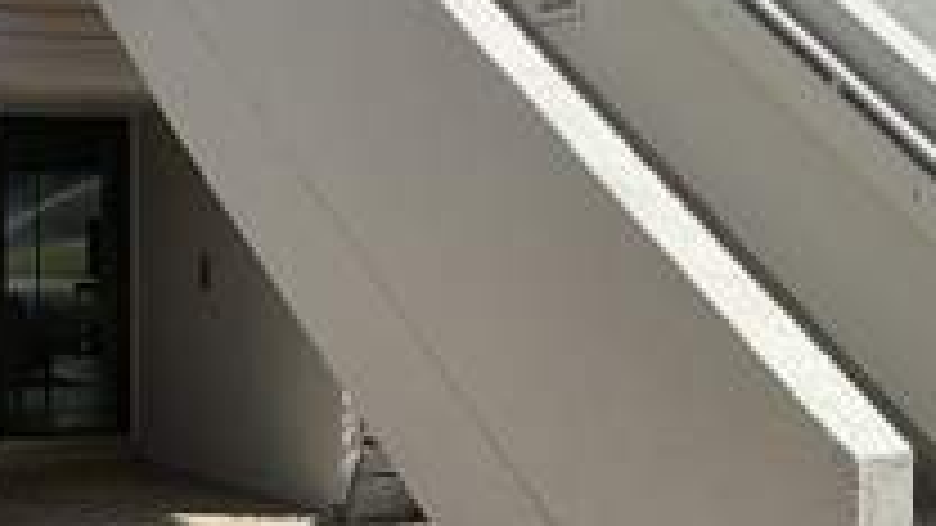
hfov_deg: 27.6
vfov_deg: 16.4
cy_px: 409
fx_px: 1812
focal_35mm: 73
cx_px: 45
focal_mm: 3
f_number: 1.8
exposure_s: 1/2227
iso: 25
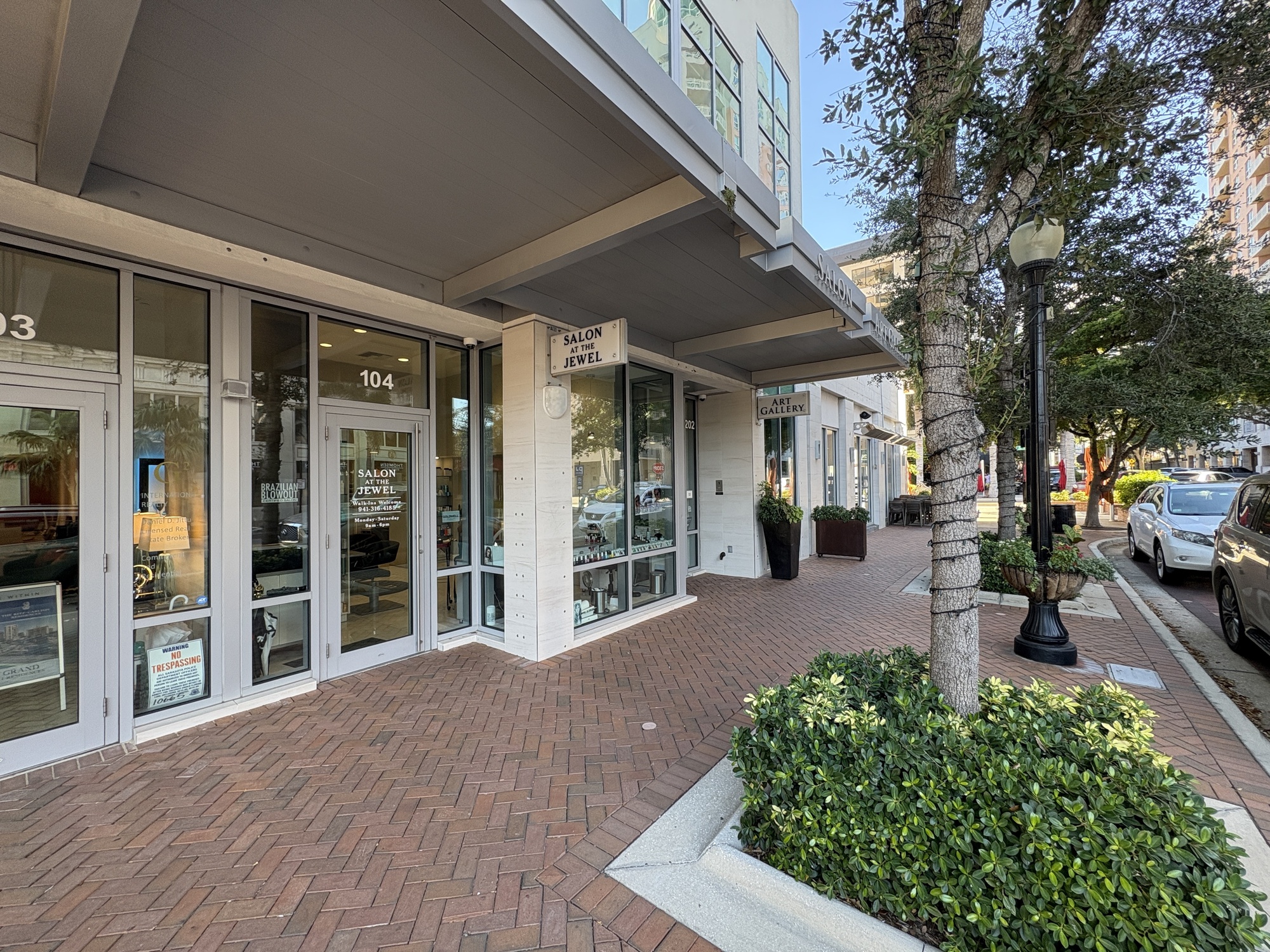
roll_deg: +1.3
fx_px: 514
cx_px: 635
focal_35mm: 14
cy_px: 476
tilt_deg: +1.6
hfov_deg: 102.1
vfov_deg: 85.7
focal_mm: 2.22
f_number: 2.2
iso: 80
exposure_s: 1/120
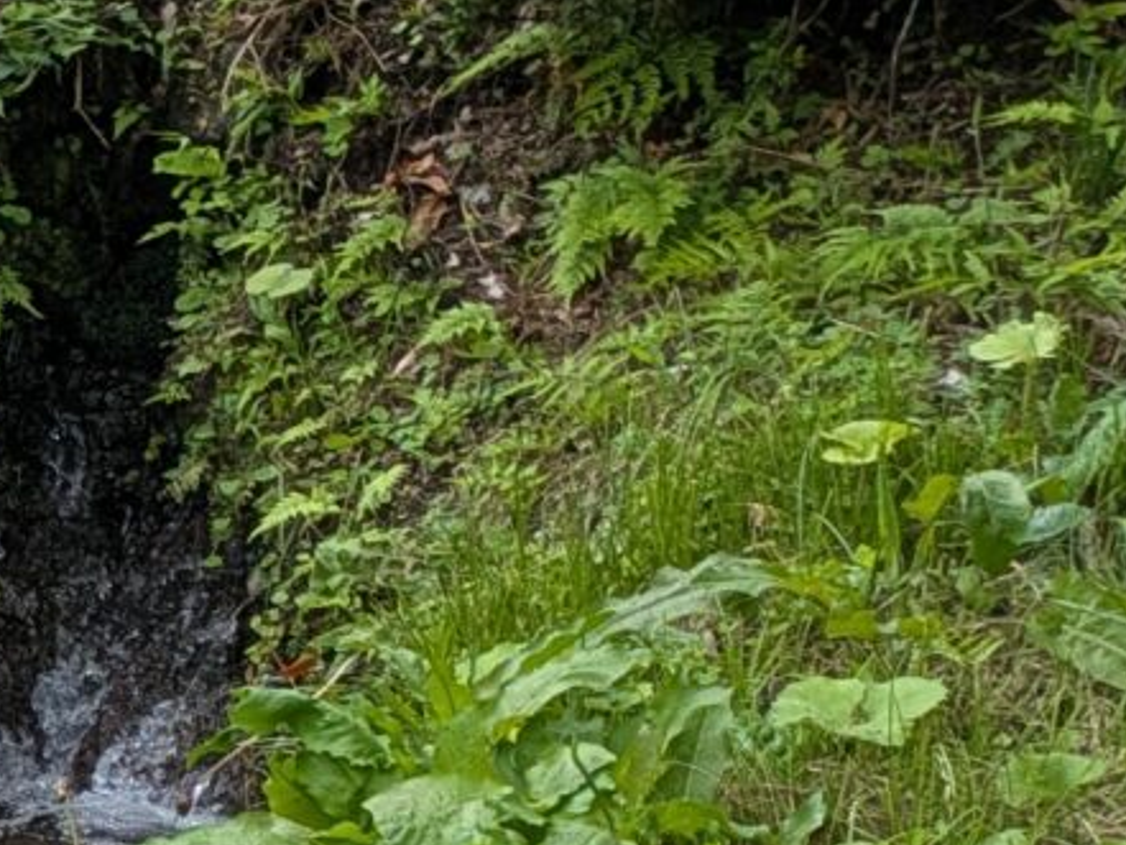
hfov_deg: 11.1
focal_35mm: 145
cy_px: 1264
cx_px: -1713
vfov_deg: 9.9
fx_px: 4718
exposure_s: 1/547
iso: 40
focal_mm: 5.43
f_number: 1.89
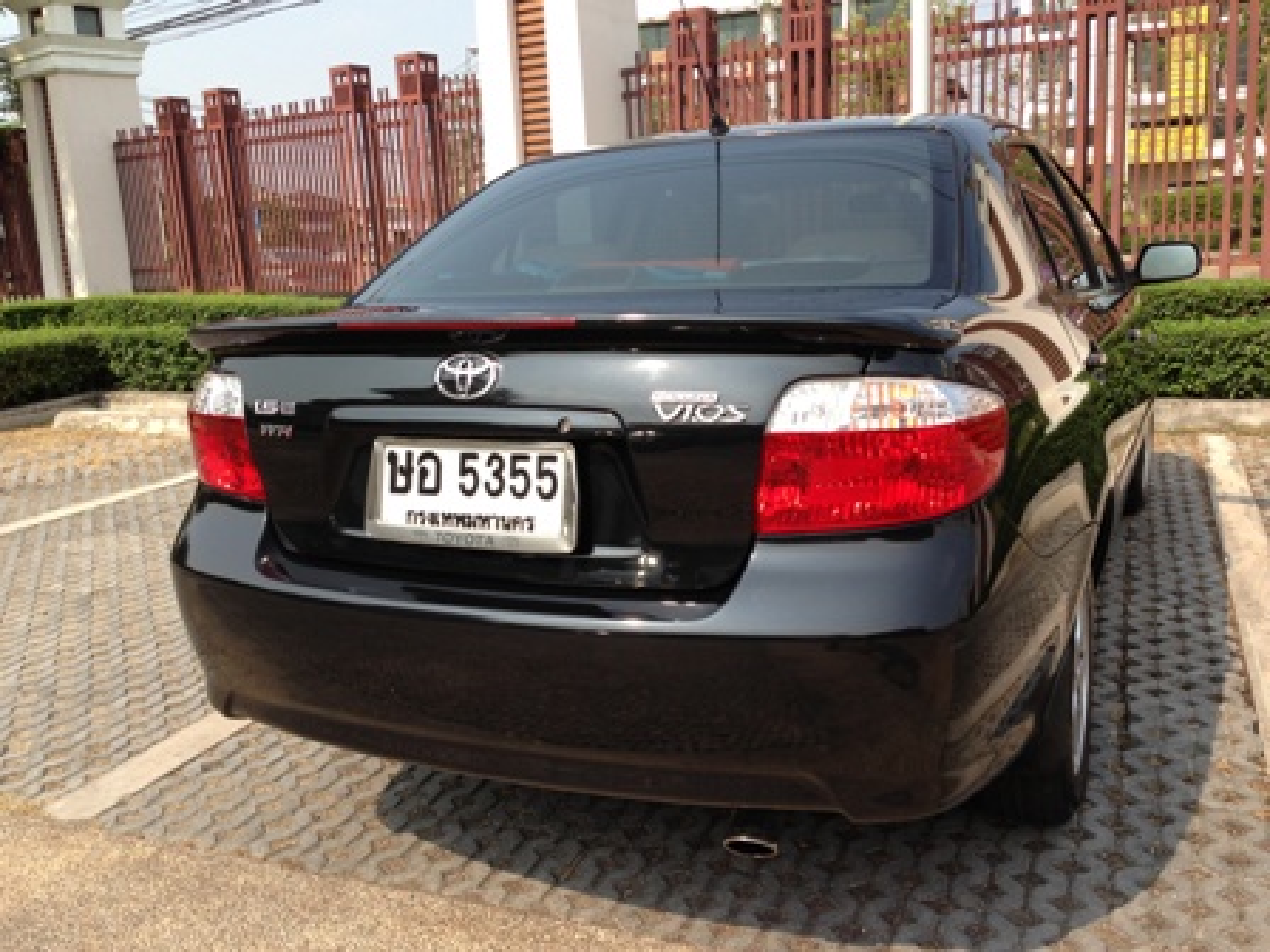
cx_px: 635
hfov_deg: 55.4
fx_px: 1211
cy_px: 476
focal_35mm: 33
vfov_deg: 42.9
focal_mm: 4.13
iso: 50
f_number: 2.4
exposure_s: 1/809
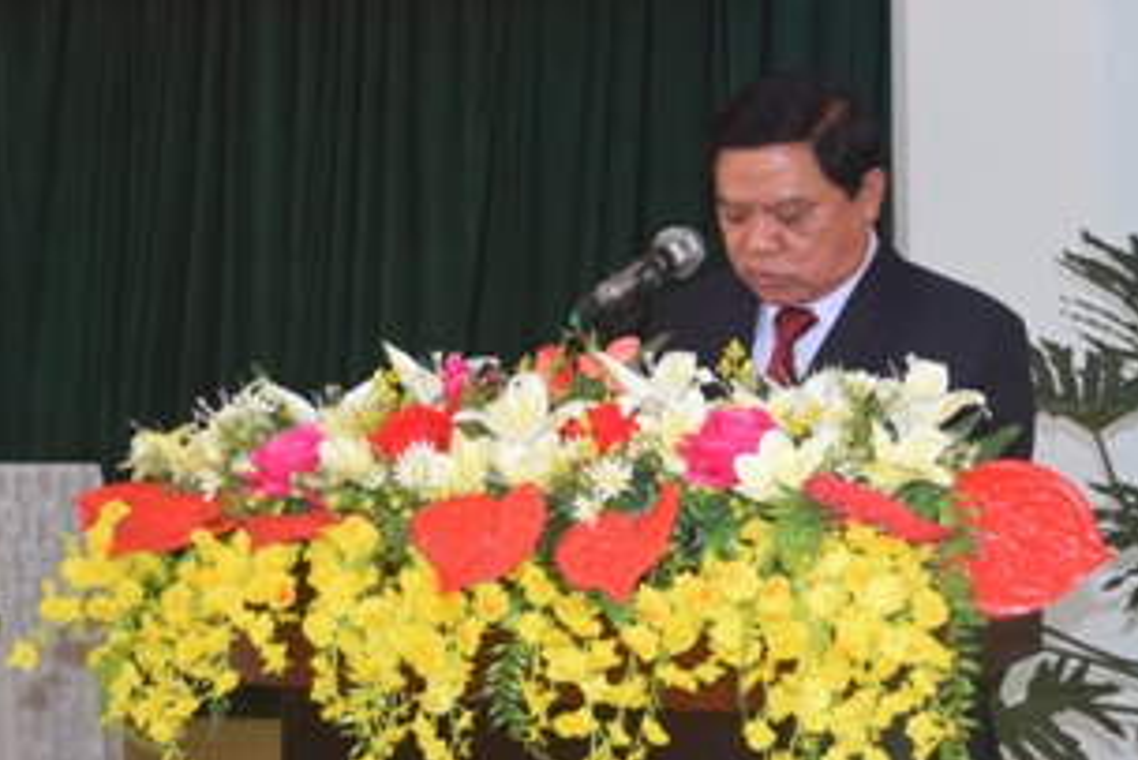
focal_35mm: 69
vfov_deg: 19.6
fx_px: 2182
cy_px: 198
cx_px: 678
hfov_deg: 29.2
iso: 800
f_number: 4.5
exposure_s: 1/80
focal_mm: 28
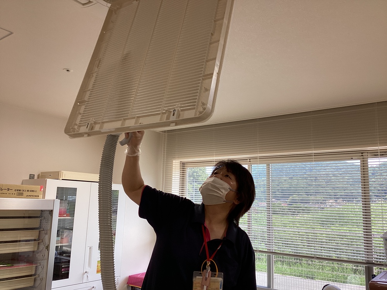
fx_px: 347
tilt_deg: +10.6
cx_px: 194
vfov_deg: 45.4
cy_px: 145
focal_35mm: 31
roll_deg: -0.6
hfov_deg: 58.4
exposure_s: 1/120
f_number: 2.4
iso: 32
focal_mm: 3.3
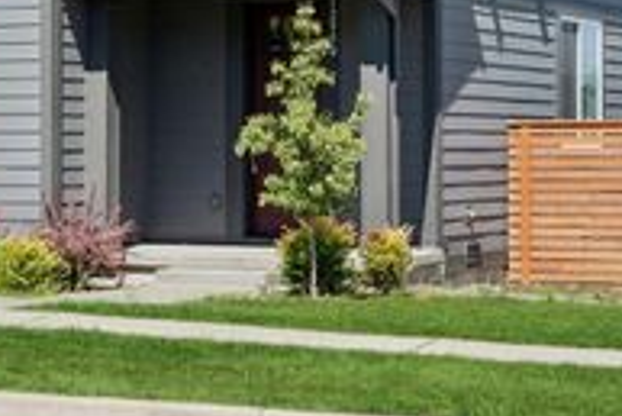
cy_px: -73
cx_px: 193
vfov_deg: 11.8
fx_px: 1971
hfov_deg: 17.9
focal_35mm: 114
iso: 200
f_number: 8
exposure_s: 1/400
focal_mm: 44
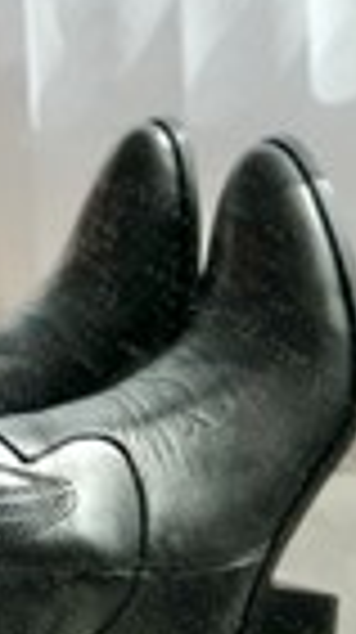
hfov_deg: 6.6
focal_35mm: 182
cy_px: 506
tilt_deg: -34.9
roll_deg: -0.4
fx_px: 3063
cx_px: -194
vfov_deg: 11.8
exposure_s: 1/251
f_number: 2.8
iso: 20
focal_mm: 6.6
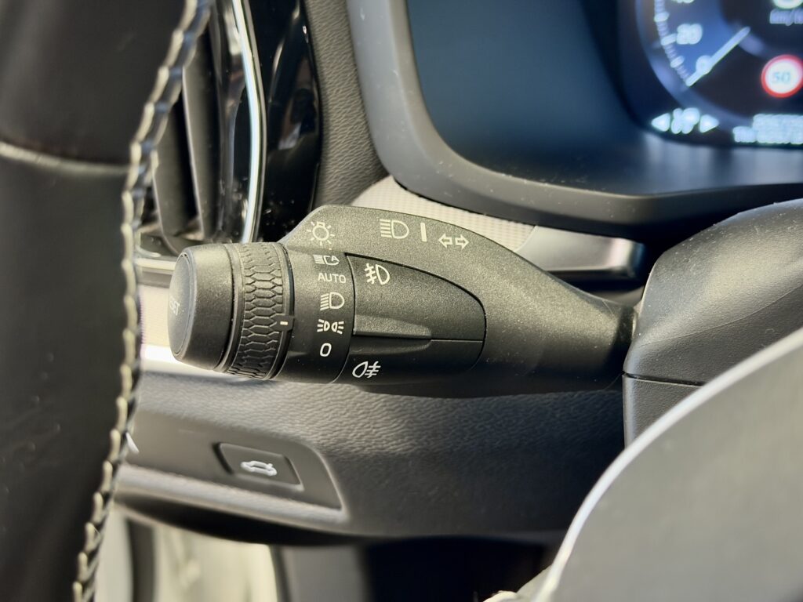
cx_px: 402
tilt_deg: -29.3
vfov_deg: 30.3
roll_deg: +8.3
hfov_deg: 39.7
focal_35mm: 48
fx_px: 1113
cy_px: 301
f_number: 1.78
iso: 500
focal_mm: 6.76
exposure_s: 1/33
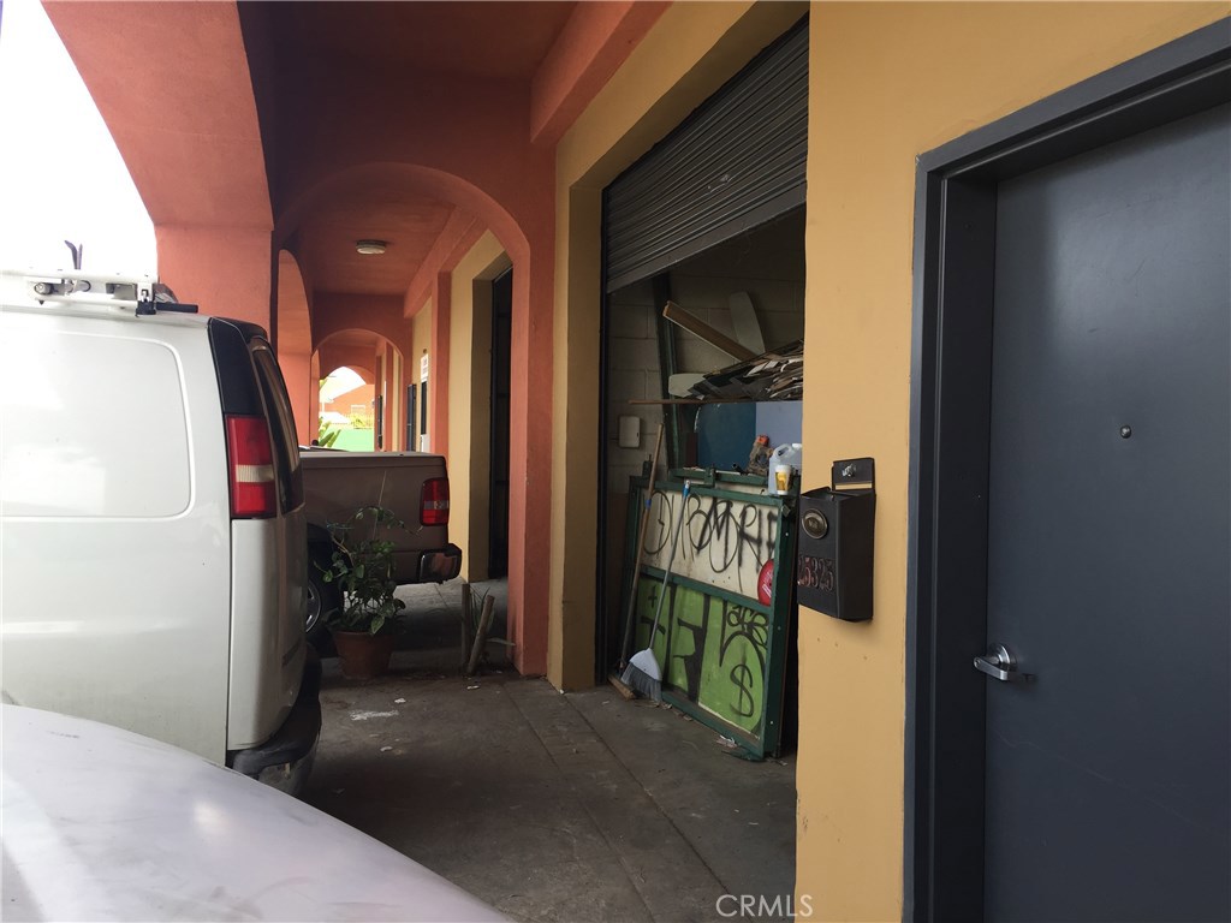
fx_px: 1031
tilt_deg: -0.7
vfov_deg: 48.2
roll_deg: -1.7
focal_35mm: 29
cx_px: 616
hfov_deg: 61.7
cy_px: 462
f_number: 2.2
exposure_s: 1/179
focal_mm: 4.15
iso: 32
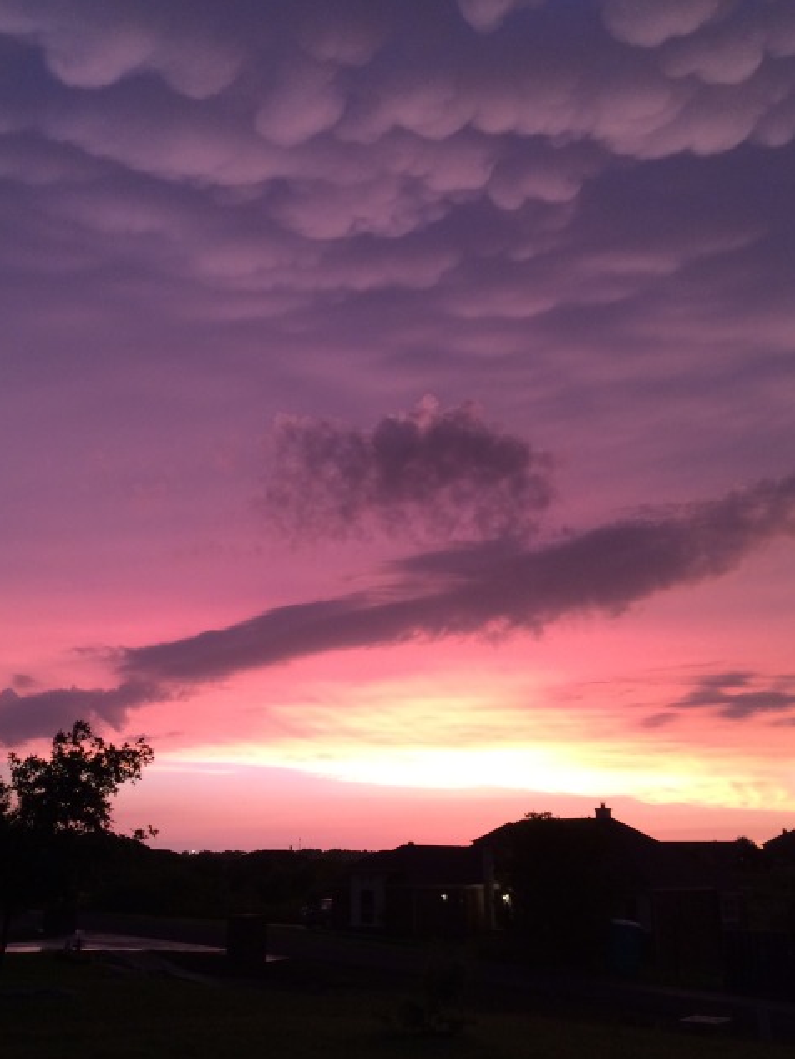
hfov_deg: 36.8
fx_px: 1193
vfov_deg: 47.8
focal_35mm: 39
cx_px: 342
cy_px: 479
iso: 100
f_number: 2.2
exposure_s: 1/30
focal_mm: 4.15
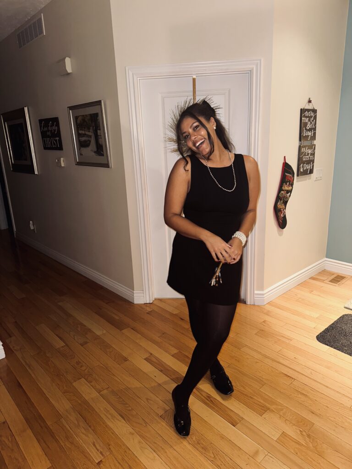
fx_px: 325
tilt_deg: -16.1
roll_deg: +1.6
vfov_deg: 71.6
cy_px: 234
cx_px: 176
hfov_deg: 56.8
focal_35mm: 24
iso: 125
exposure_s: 1/13
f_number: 1.78
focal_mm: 6.86
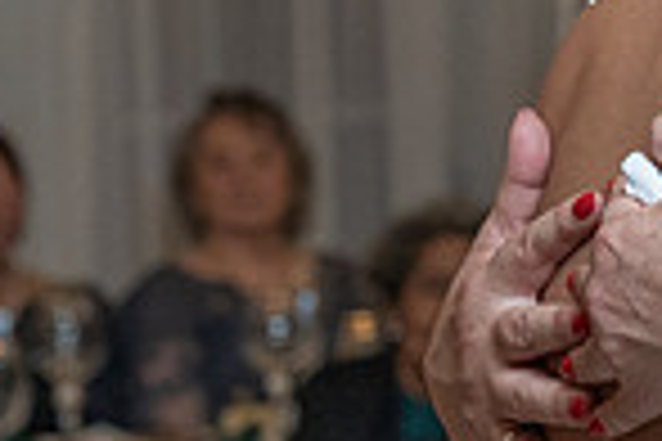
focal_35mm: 261
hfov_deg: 7.6
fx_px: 4799
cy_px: 117
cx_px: 1351
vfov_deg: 5.3
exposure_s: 1/200
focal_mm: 51
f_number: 4
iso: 2000
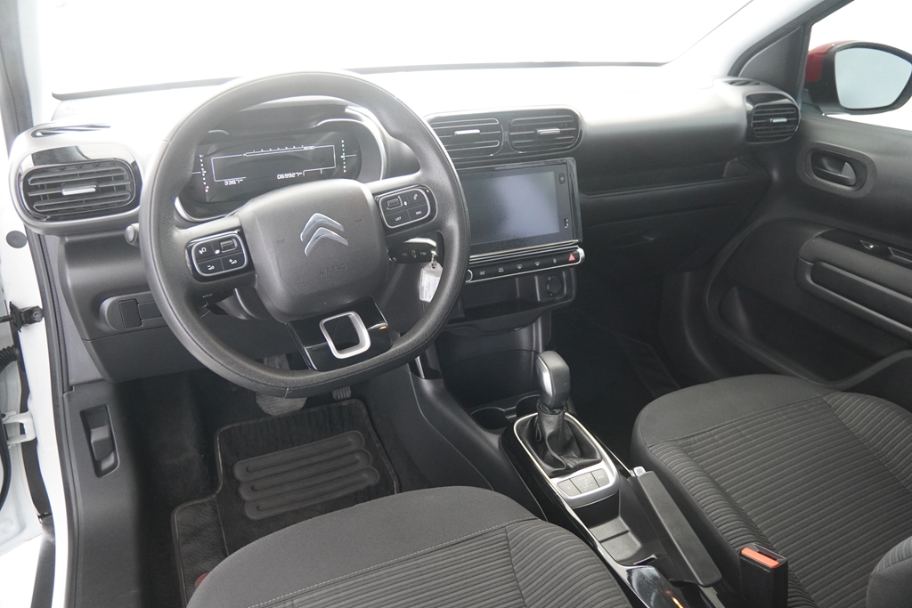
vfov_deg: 50.4
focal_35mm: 26
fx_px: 646
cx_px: 456
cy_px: 304
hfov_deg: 70.4
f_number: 2.8
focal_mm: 17
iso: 1600
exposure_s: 1/160
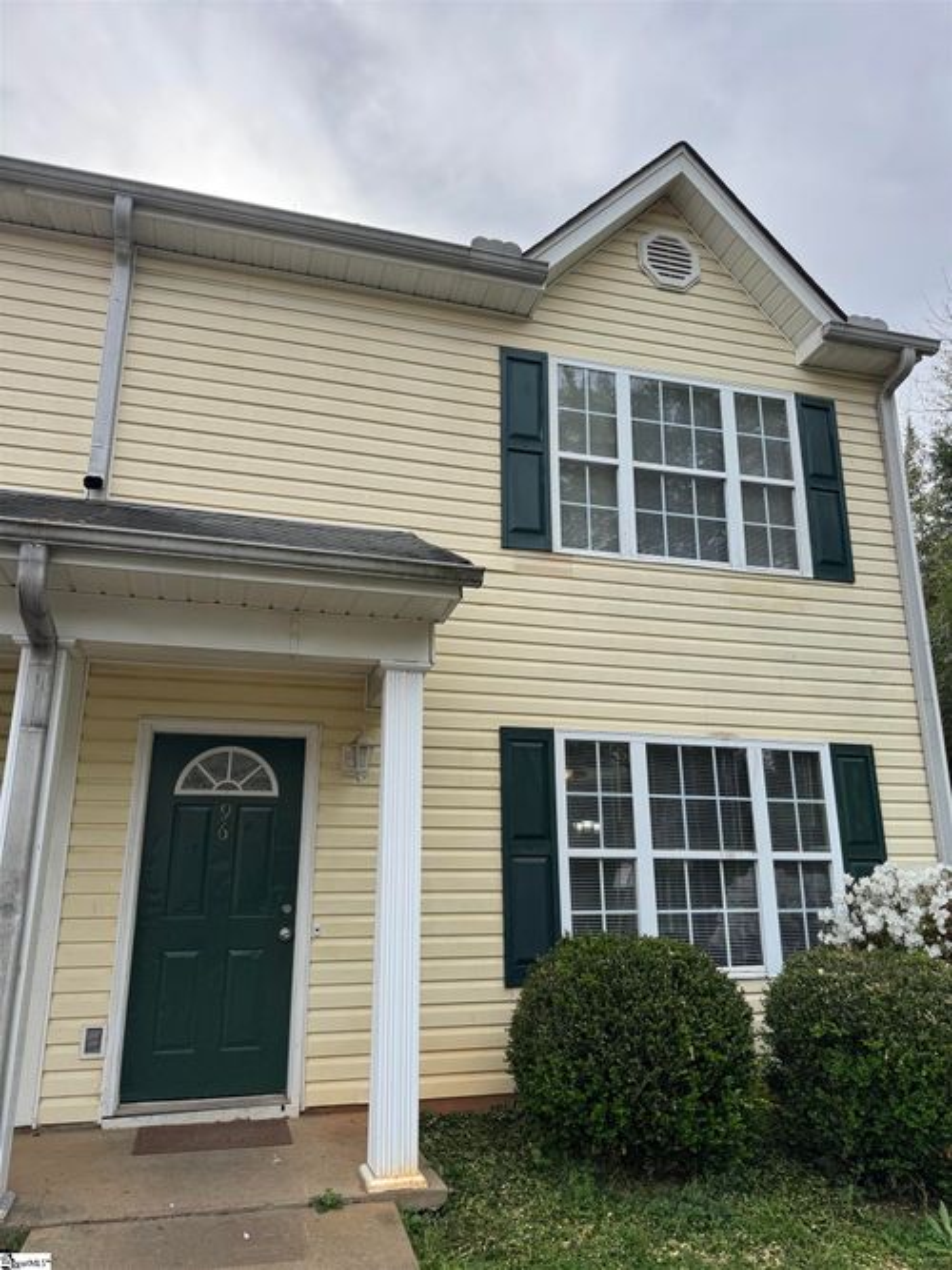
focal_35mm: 24
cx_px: 476
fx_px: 880
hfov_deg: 56.8
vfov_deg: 71.6
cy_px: 635
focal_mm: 6.76
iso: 80
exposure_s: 1/2331
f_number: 1.78
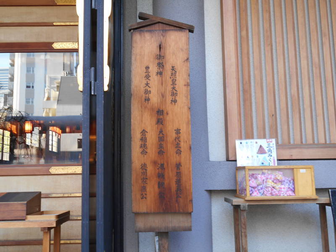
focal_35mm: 39
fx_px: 379
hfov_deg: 47.9
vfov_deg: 36.8
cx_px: 168
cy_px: 126
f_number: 3.9
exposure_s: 1/30
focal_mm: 6.7
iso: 110
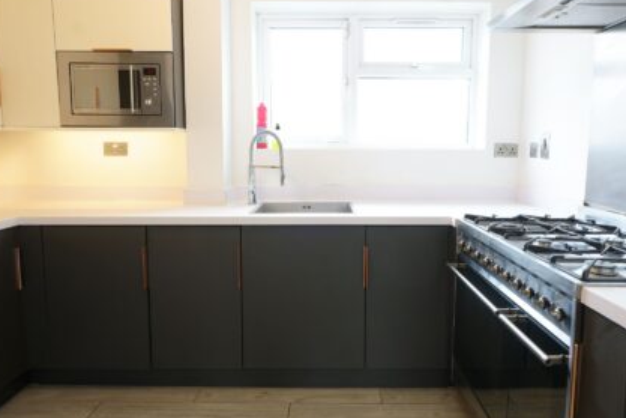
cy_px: 182
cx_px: 333
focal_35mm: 23
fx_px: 400
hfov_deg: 76.0
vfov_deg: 54.9
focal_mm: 16
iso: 500
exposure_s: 1/50
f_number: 5.6
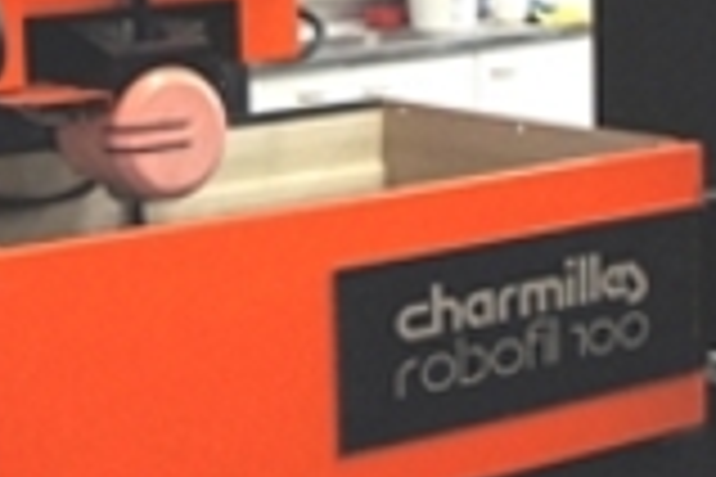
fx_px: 2048
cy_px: -81
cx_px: 189
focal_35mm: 103
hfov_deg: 19.7
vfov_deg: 13.0
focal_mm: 20
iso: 1600
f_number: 4
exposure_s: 1/13
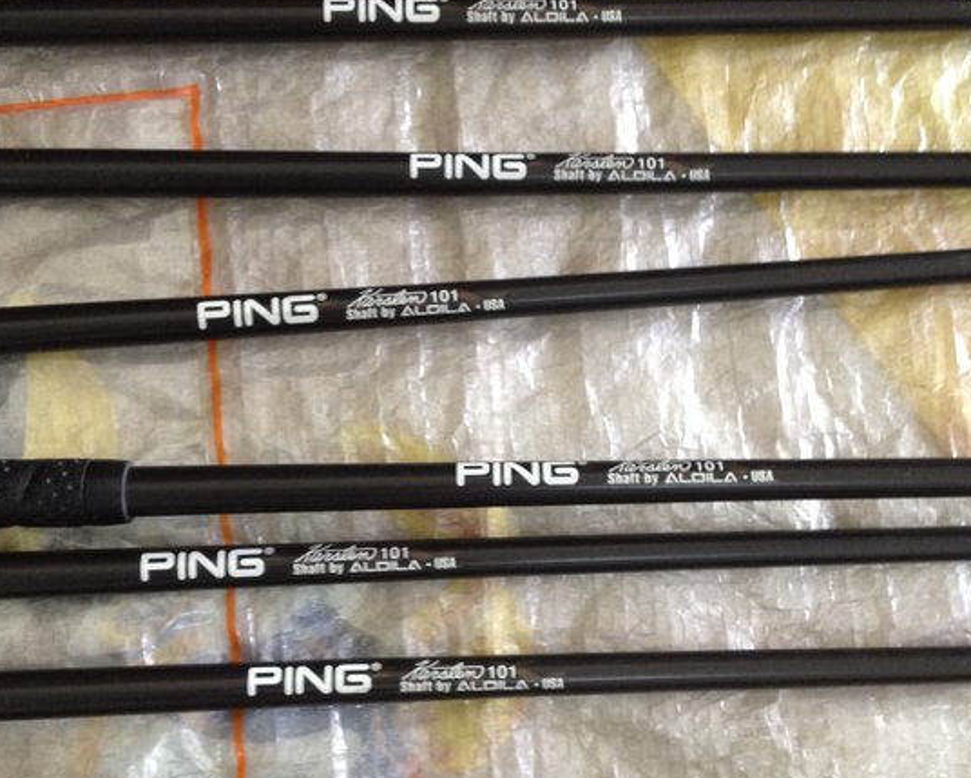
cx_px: 489
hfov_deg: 36.0
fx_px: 1495
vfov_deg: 29.1
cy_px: 441
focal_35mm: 52
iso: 160
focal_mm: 4.28
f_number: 2.4
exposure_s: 1/20
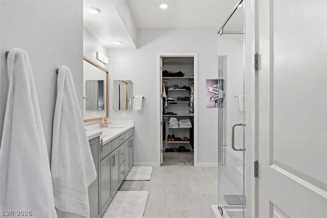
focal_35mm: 24
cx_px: 164
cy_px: 109
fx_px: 218
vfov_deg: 53.1
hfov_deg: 73.7
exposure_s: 1/250
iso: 500
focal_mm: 24
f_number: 9
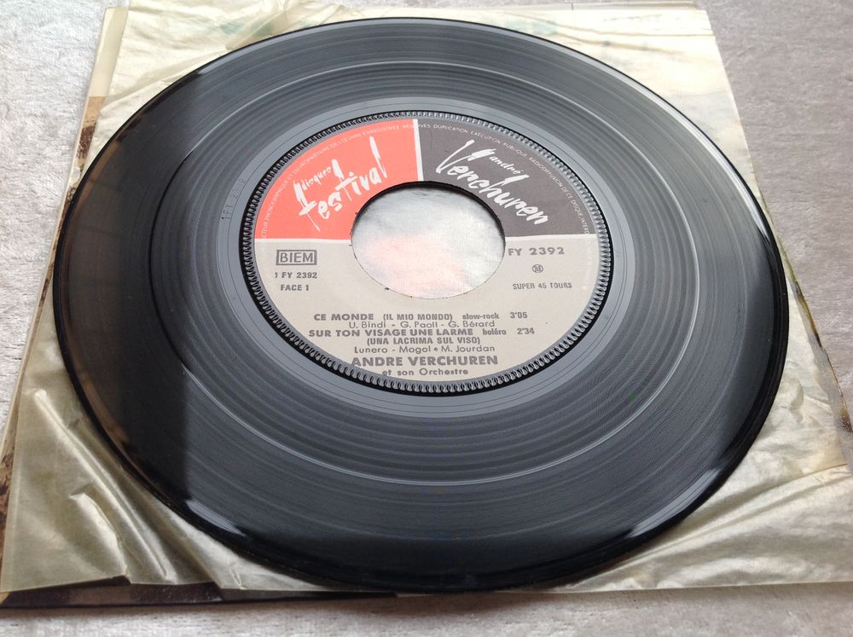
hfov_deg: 52.7
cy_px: 318
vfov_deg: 40.6
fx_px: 861
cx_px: 426
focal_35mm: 35
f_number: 2.4
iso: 50
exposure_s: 1/141
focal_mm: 4.28
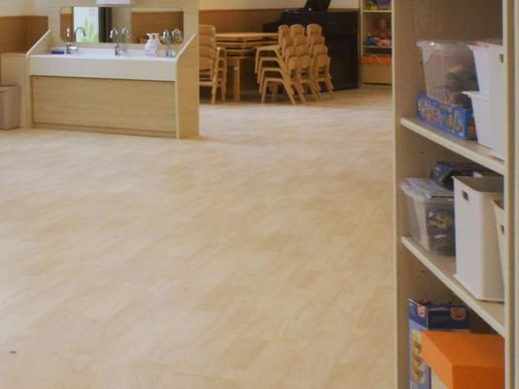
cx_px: -381
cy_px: -68
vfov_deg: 16.1
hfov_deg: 18.2
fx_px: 1318
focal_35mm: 88
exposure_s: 1/160
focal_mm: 24
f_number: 18
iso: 2000
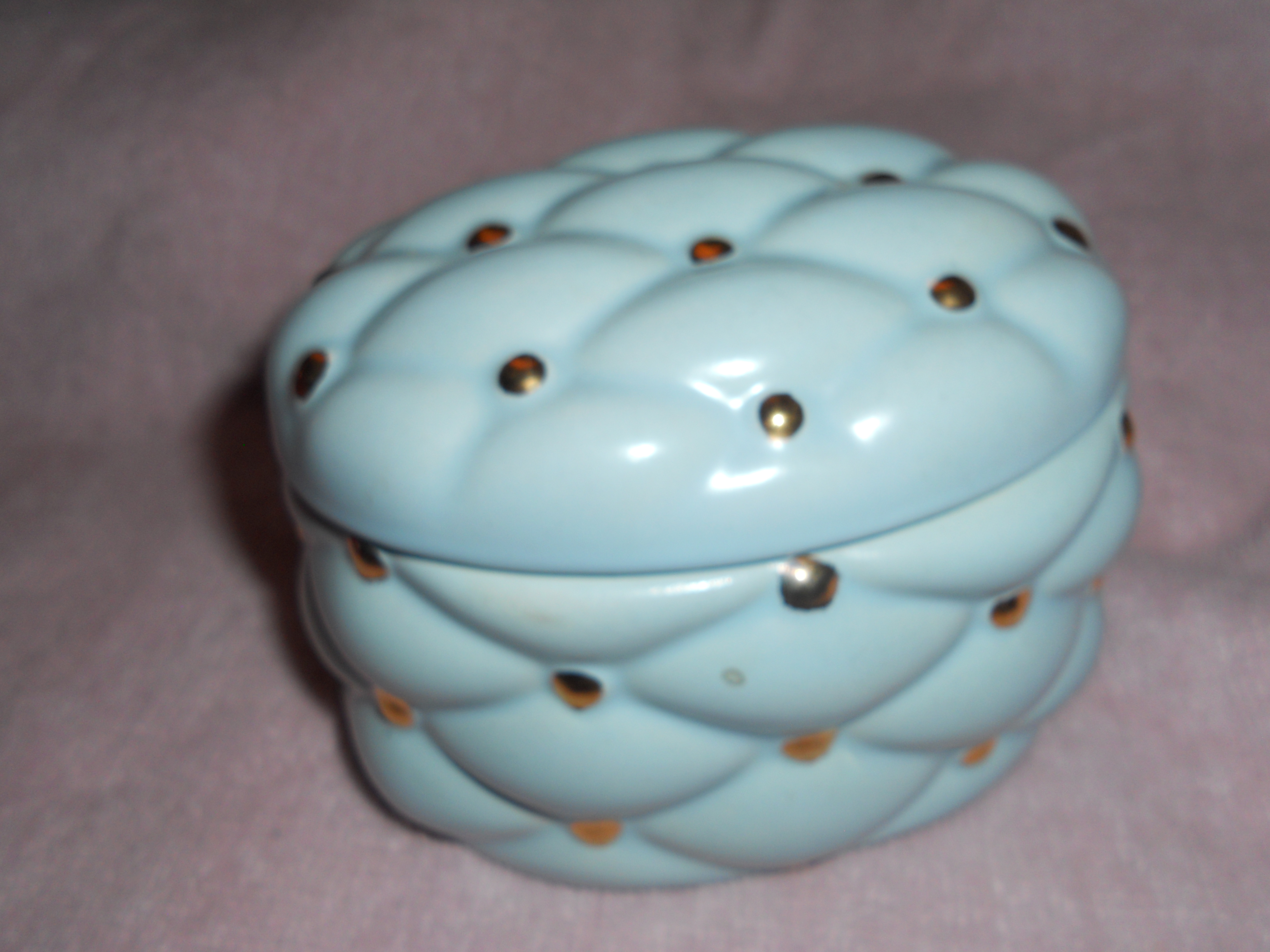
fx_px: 1174
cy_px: 476
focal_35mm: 32
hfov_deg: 56.8
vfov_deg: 44.2
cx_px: 635
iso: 80
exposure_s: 1/25
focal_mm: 5.8
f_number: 8.8
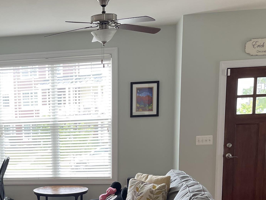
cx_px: 24
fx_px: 446
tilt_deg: -9.4
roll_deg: +0.9
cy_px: 192
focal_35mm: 58
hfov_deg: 31.6
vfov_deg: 24.3
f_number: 1.6
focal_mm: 5.1
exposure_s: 1/120
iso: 100
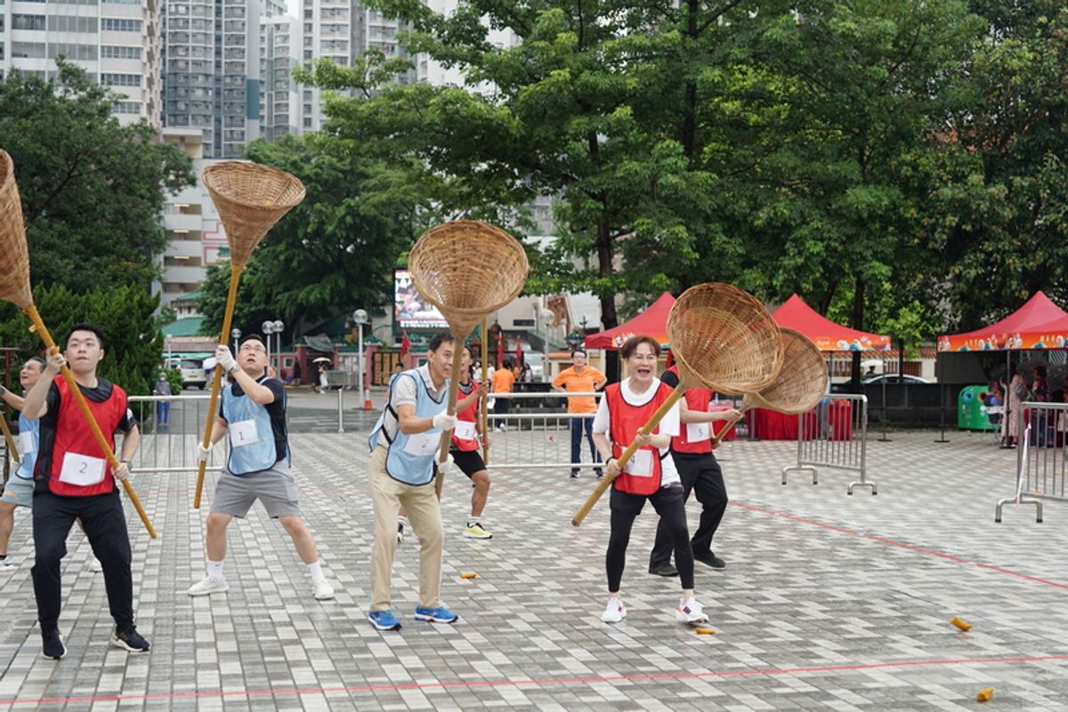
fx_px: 1602
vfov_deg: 25.1
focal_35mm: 54
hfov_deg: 36.9
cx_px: 534
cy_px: 356
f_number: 2.8
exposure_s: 1/2000
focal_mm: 54
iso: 1000
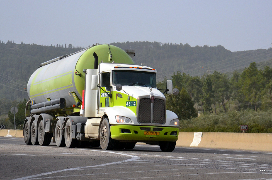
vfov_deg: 14.6
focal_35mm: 93
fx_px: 701
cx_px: 136
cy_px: 90
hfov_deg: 22.0
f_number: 7.1
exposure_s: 1/2000
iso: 400
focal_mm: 62
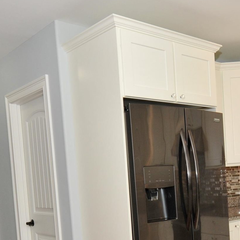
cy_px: 203
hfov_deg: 34.3
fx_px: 377
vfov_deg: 34.0
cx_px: 192
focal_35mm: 48
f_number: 7.1
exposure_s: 1/125
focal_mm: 15
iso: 720
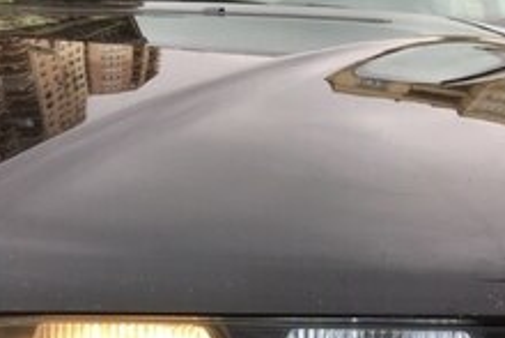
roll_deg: +1.6
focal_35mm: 68
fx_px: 954
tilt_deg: -16.0
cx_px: 234
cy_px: 476
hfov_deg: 29.6
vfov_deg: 18.3
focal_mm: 4.15
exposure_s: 1/615
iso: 25
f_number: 2.2
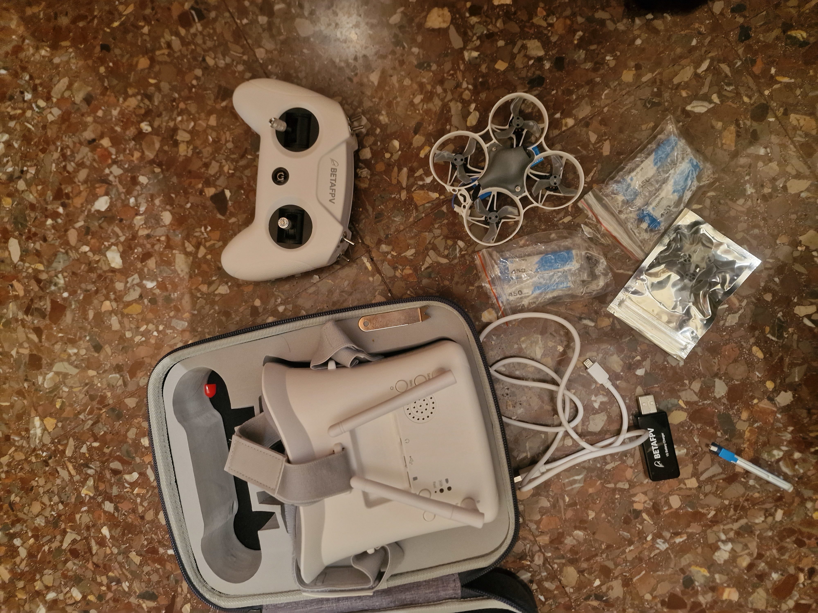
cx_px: 409
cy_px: 306
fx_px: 544
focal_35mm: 23
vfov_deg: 58.9
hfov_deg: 73.9
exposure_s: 1/33
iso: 640
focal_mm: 6.4
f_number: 1.8
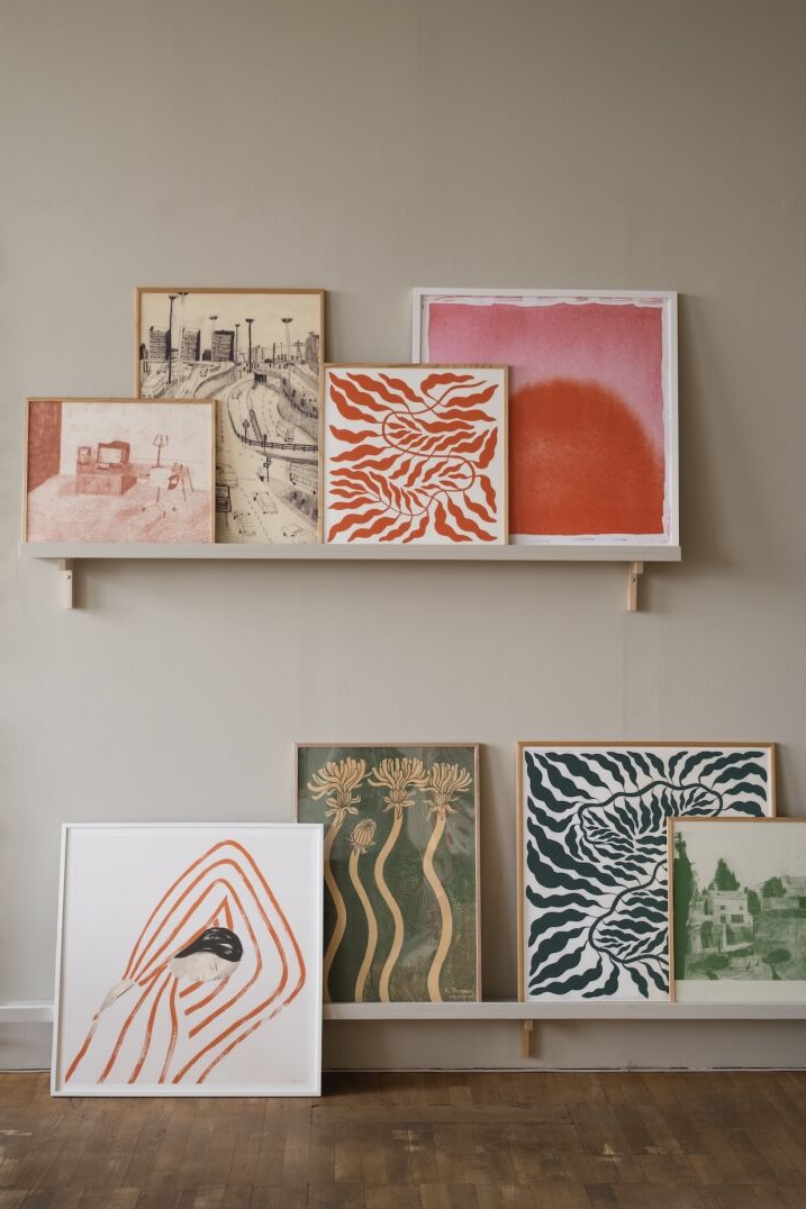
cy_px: 606
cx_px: 406
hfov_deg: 29.2
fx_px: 1545
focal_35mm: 46
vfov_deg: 42.7
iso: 640
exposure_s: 1/125
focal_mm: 30.2
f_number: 2.8
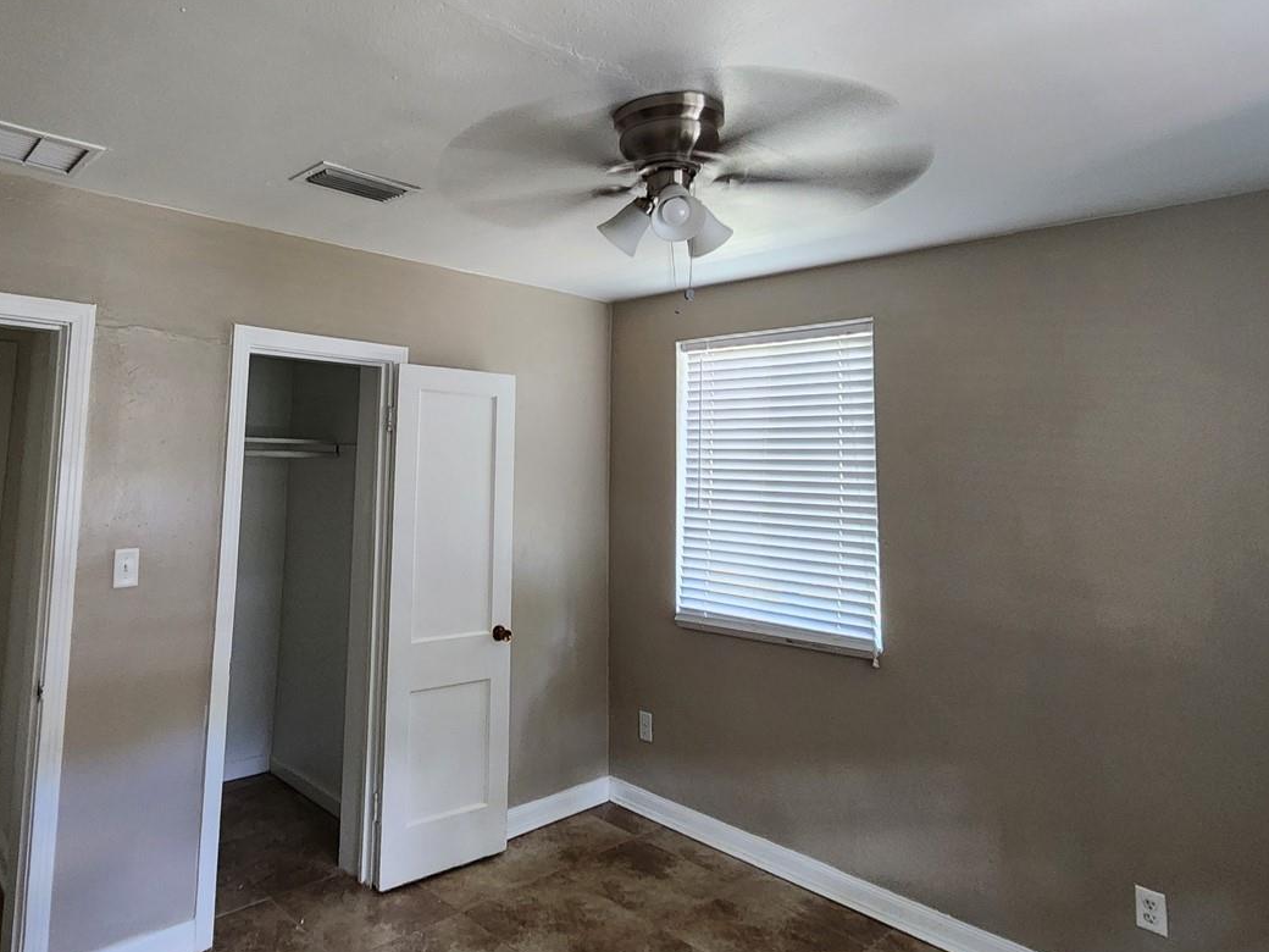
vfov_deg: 65.3
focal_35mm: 20
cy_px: 373
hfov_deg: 79.9
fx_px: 733
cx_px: 460
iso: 400
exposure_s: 1/30
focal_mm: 2.2
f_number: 2.2
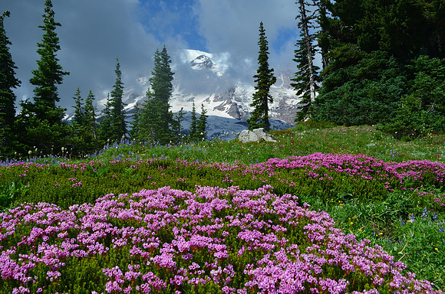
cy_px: 147
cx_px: 222
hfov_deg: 57.3
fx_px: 407
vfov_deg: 39.8
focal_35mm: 33
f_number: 11
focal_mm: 22
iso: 200
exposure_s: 1/100
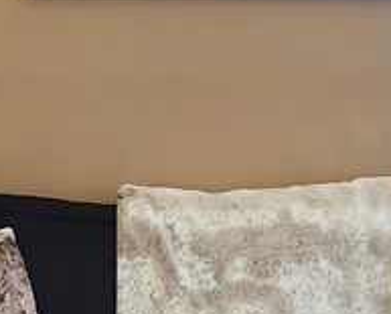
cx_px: 182
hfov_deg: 16.1
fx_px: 1379
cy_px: 164
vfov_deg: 13.0
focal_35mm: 119
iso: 500
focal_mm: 5.4
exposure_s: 1/120
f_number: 1.8
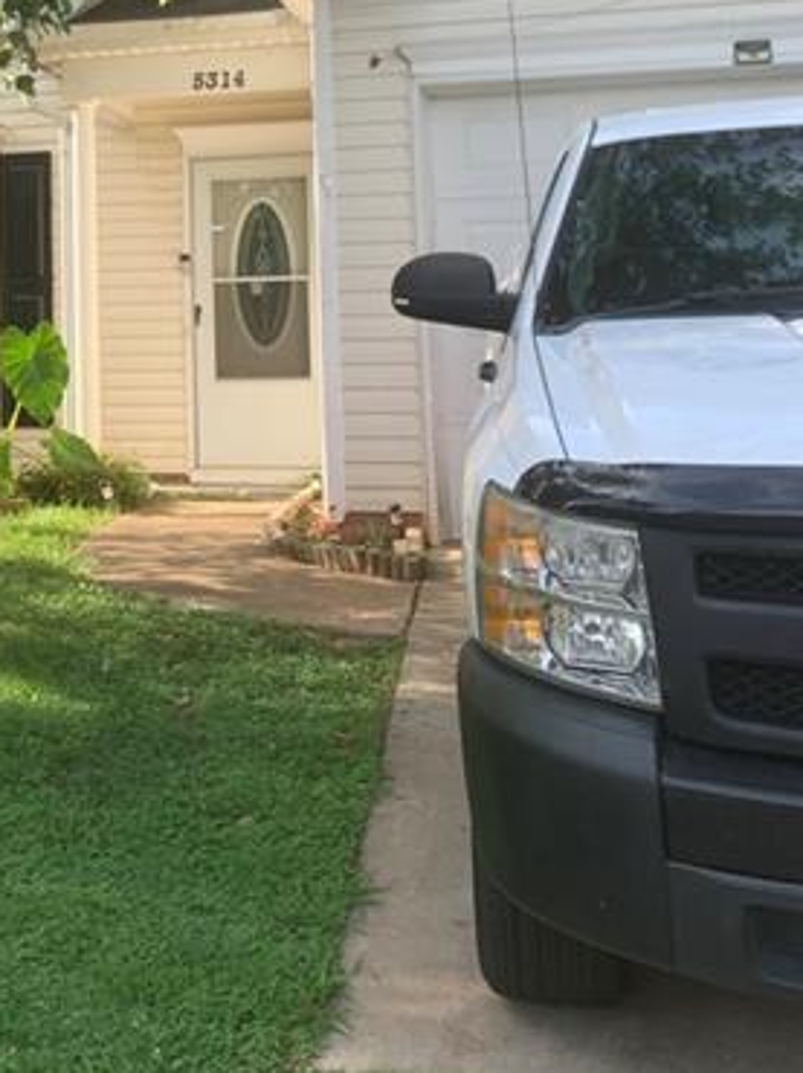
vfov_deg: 34.5
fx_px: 1672
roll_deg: -0.1
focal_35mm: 54
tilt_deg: +8.1
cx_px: 20
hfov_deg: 25.8
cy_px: 220
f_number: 1.8
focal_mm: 4.25
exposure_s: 1/495
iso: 25
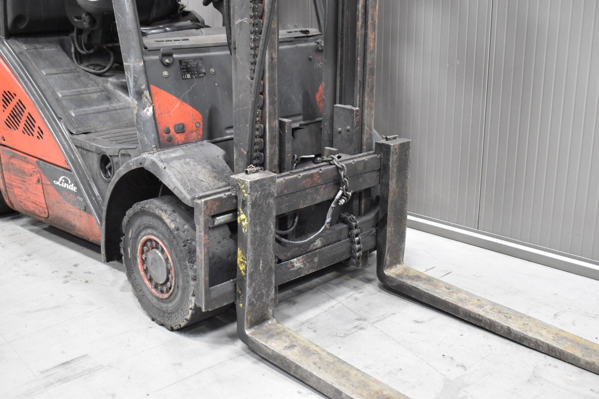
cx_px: 300
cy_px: 200
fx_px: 674
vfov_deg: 33.0
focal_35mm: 40
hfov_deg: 47.9
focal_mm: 27
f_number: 4.5
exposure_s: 1/25
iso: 1600
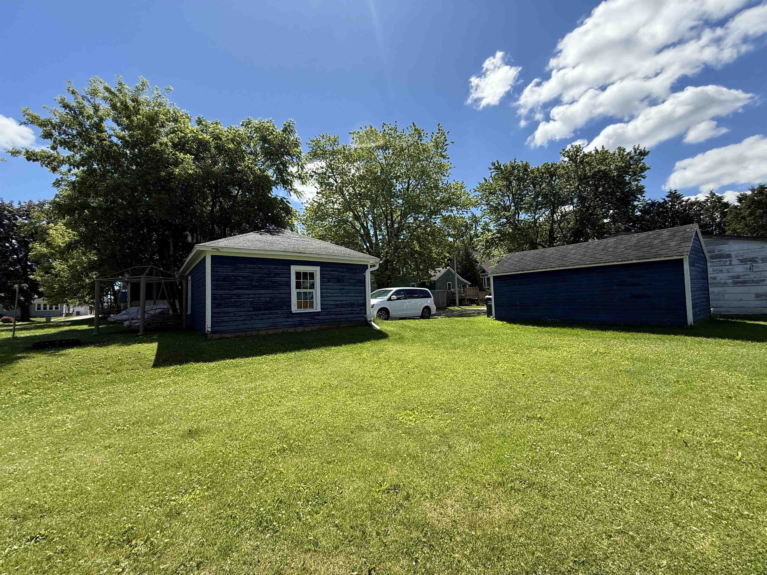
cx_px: 384
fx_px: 310
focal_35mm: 14
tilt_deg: +3.0
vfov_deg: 85.7
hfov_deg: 102.1
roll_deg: +2.0
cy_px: 288
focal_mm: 2.22
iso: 64
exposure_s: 1/1368
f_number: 2.2
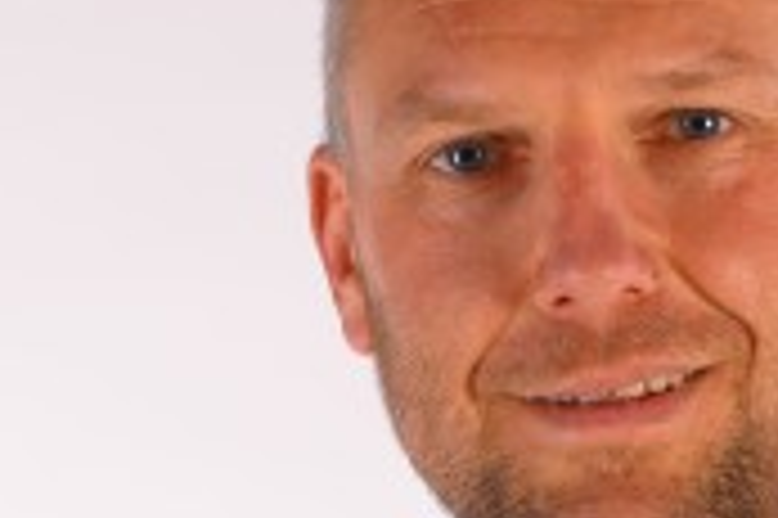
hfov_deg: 9.9
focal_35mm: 208
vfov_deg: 6.6
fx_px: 4491
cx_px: 508
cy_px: 486
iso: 100
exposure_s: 1/125
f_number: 9
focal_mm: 60
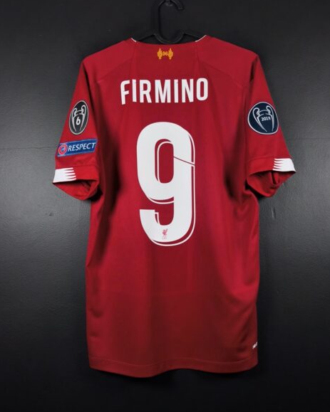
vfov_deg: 57.1
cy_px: 223
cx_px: 166
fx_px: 379
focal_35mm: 31
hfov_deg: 47.1
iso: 400
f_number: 1.6
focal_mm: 6.57
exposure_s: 1/200
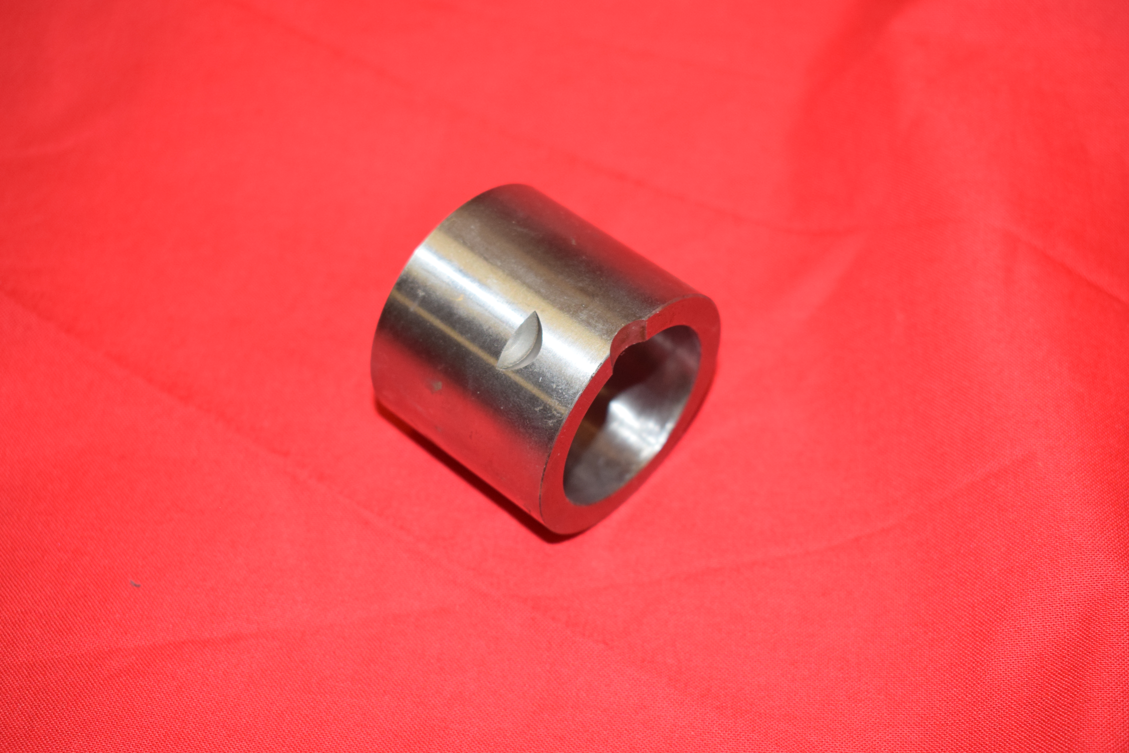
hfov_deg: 37.8
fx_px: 1647
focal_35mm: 52
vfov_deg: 25.8
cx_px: 564
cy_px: 376
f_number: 5.6
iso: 800
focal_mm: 35
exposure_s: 1/125
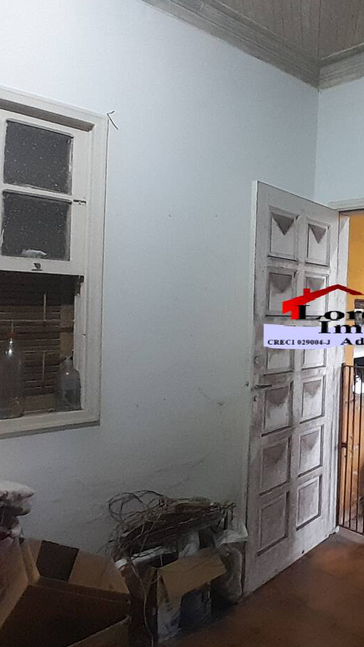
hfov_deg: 36.0
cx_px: 369
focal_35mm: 29
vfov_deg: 66.1
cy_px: 315
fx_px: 498
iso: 500
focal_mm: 1.46
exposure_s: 1/20
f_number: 2.2
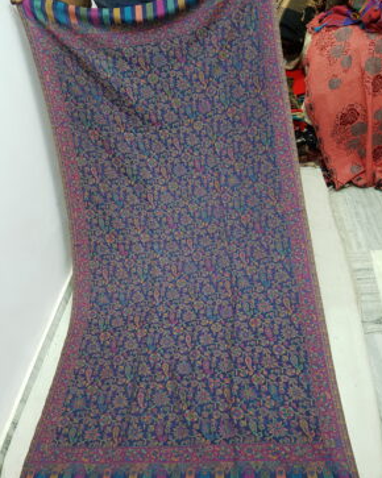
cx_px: 196
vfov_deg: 62.1
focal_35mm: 28
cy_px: 261
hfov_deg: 51.5
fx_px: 396
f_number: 1.7
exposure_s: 1/25
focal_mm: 4.2
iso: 200
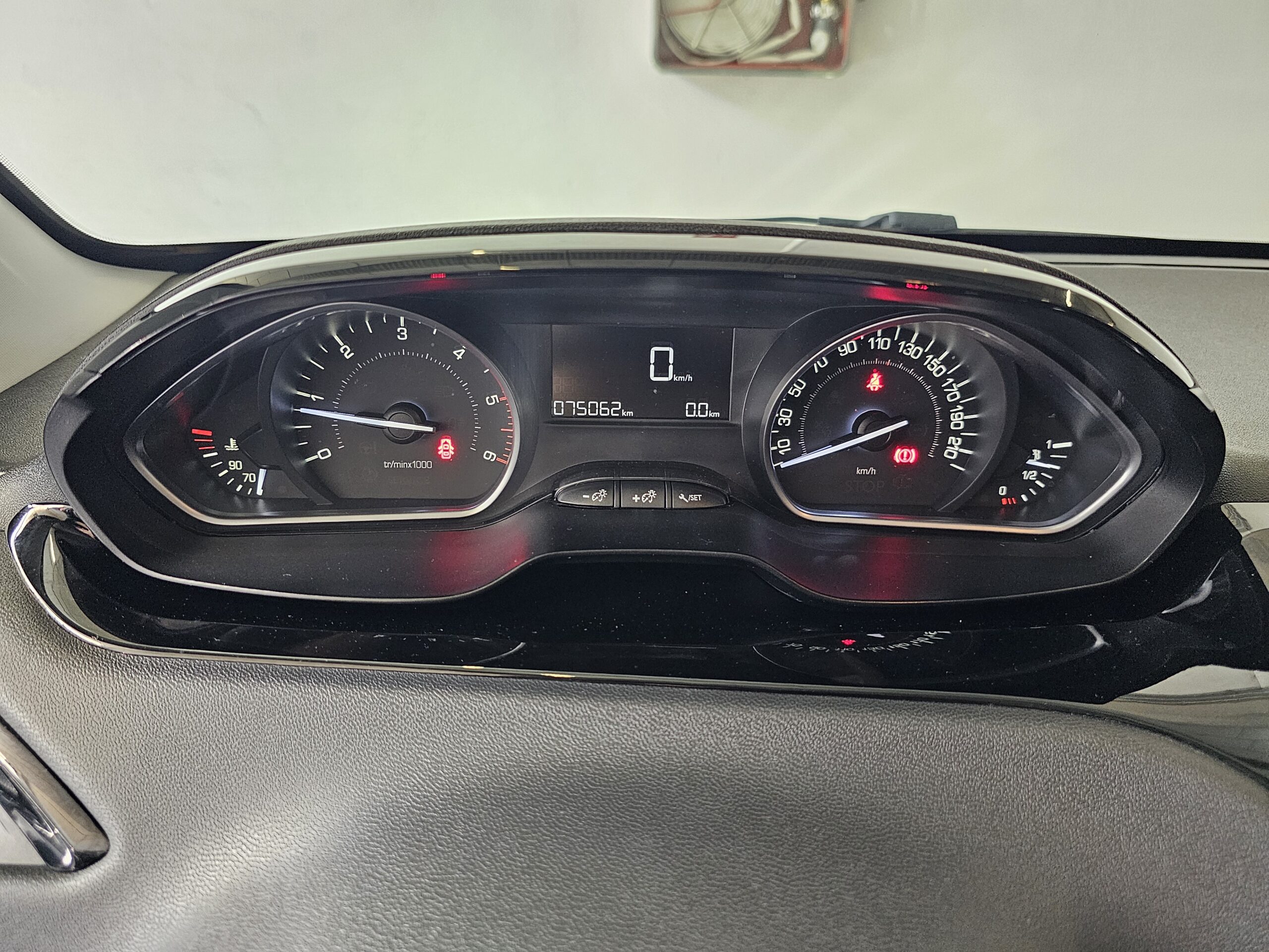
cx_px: 634
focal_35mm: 23
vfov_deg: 58.9
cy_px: 476
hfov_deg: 73.9
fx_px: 843
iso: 800
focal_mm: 6.3
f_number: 1.7
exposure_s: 1/120
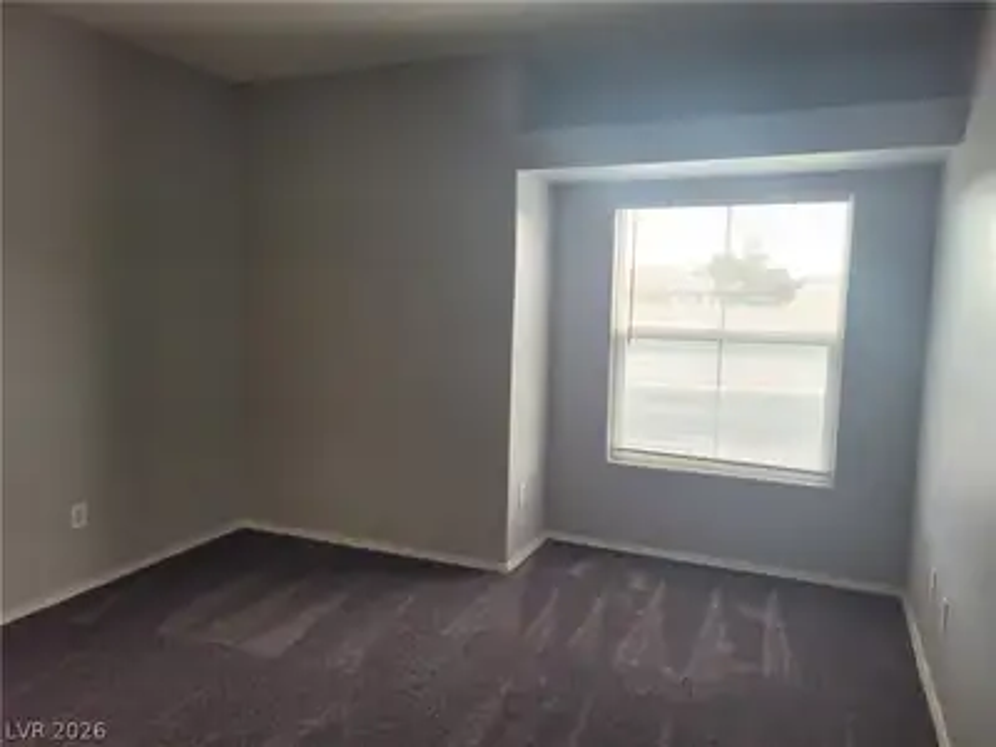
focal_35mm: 26
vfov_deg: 53.1
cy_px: 374
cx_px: 498
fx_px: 748
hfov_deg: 67.3
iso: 160
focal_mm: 5.4
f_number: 1.8
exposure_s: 1/120
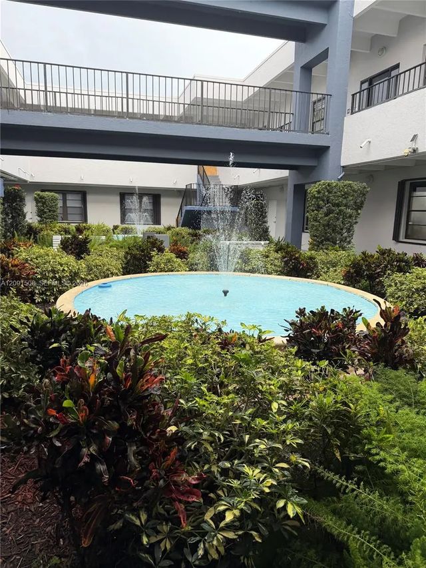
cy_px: 284
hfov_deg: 56.8
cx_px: 213
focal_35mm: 24
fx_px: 394
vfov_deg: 71.6
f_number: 1.78
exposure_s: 1/305
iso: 100
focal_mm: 6.76
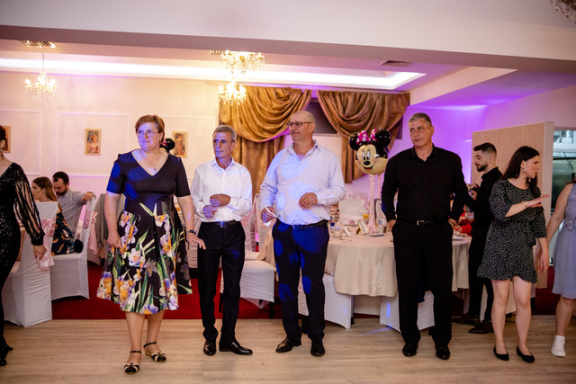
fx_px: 560
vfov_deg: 37.9
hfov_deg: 54.4
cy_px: 192
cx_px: 288
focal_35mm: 35
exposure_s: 1/200
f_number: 1.4
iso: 800
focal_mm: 23
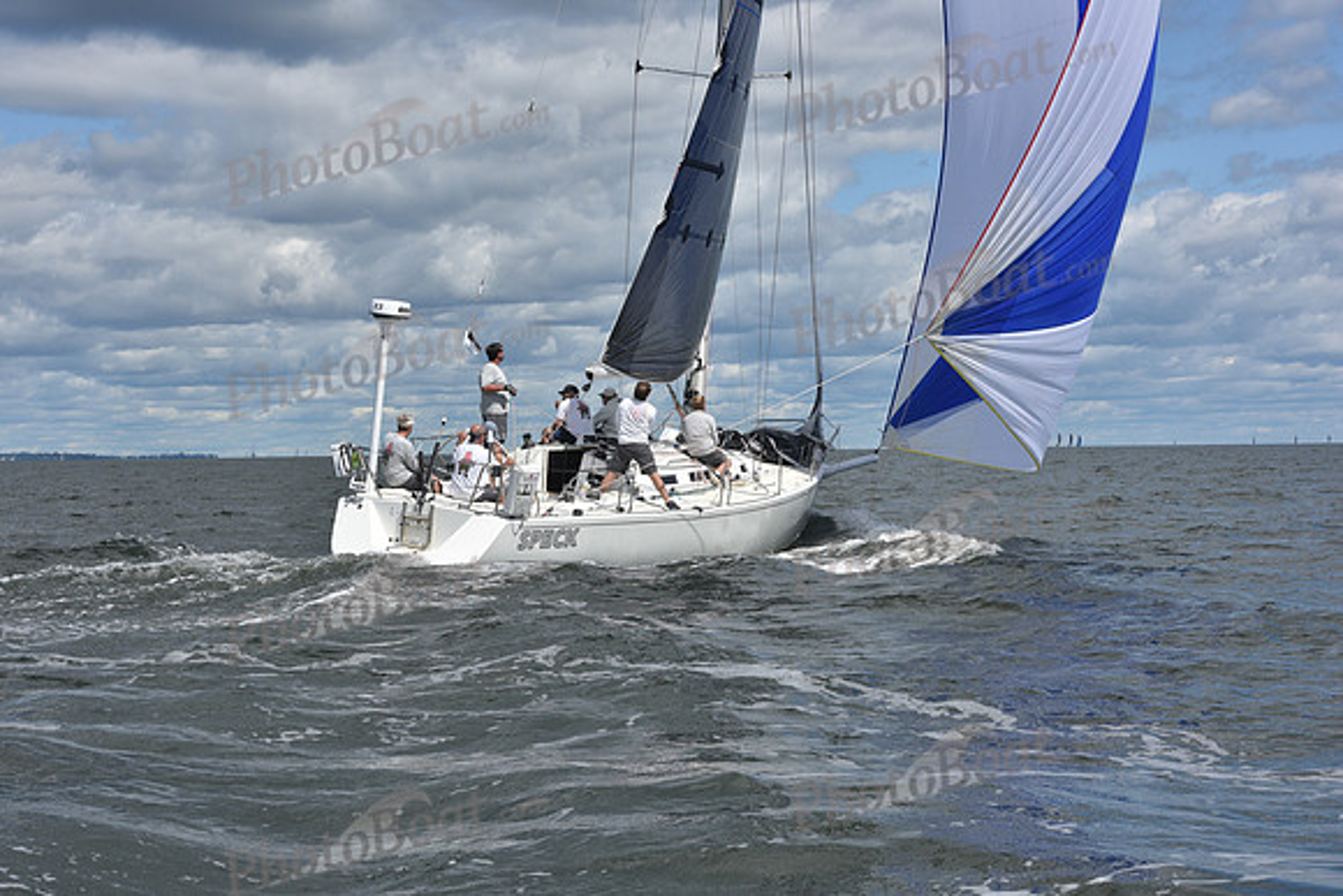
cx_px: 672
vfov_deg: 19.5
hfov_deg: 28.8
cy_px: 448
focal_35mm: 70
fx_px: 2612
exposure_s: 1/800
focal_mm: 70
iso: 250
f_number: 11
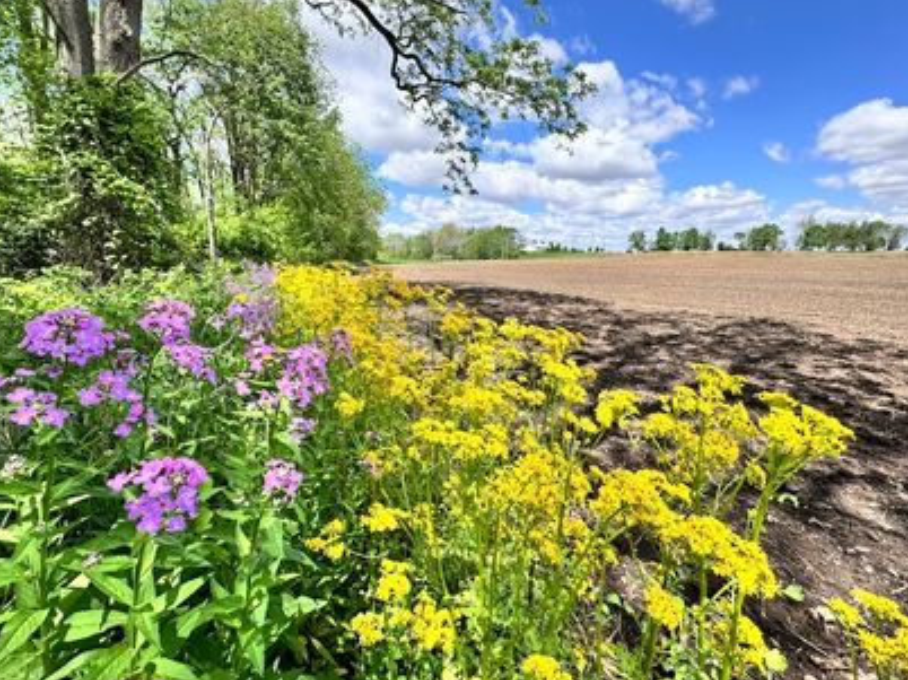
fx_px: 393
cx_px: 460
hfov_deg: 98.2
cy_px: 326
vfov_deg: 81.6
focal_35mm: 15
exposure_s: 1/1277
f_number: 2.2
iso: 50
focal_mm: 2.22
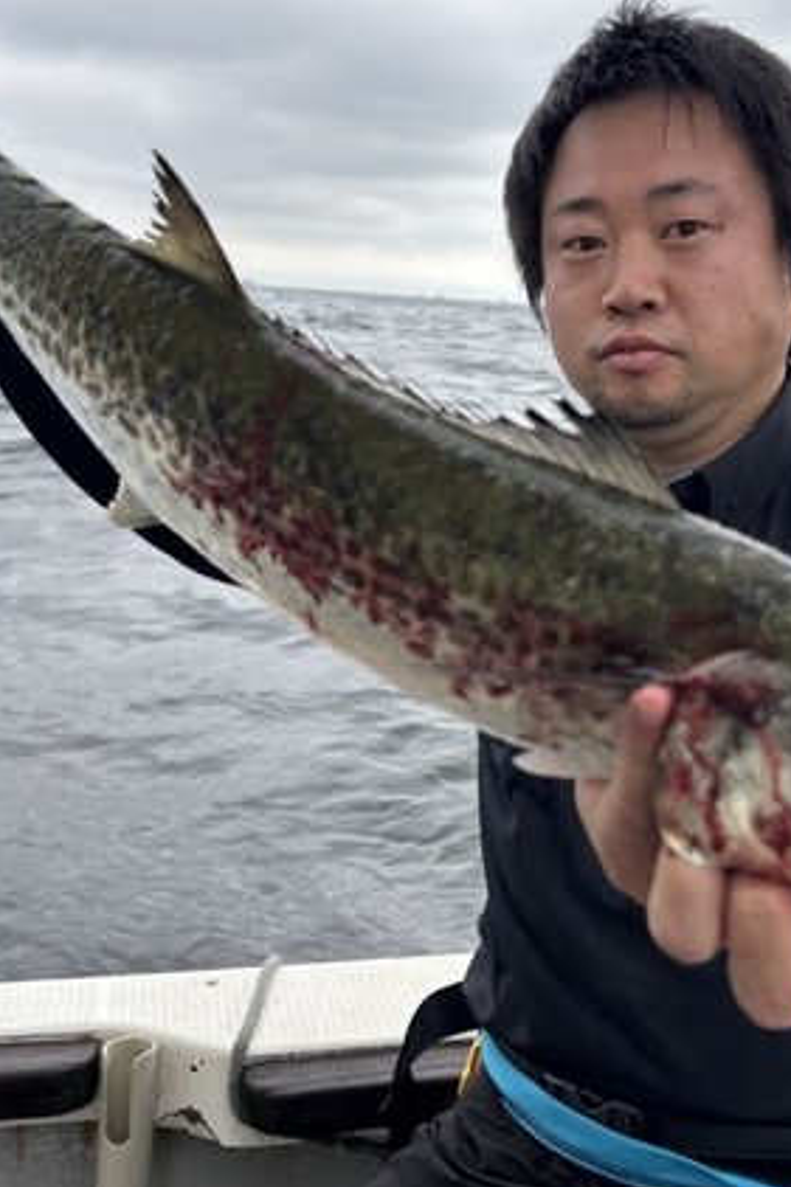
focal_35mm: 41
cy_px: 577
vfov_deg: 47.4
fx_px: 1352
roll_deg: -3.9
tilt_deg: -14.5
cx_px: 512
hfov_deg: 32.4
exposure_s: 1/512
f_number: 1.6
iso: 50
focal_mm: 5.96
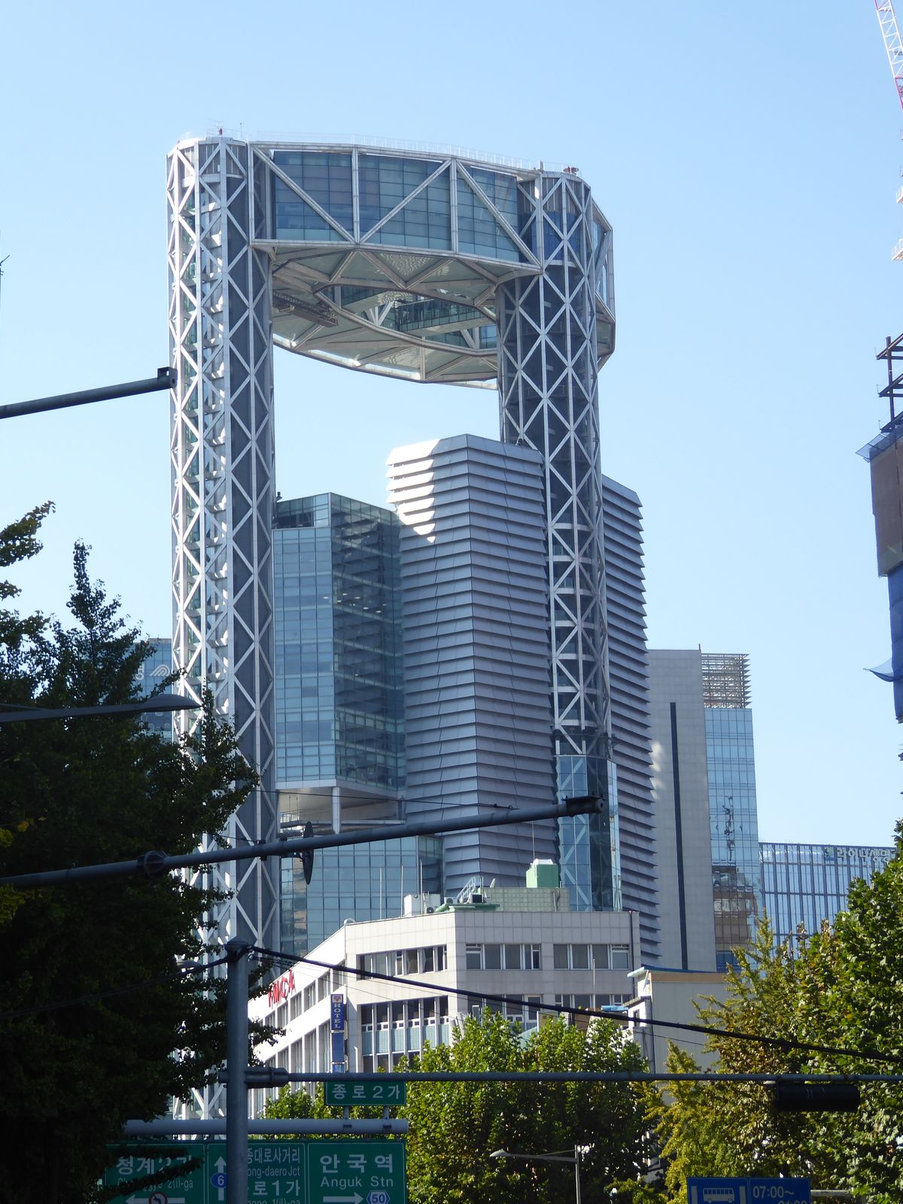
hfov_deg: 13.8
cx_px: 452
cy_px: 602
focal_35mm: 107
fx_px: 3722
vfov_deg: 18.4
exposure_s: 1/200
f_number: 5
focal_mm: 17.5
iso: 80
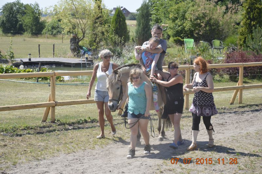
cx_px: 131
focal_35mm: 120
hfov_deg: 17.1
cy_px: 87
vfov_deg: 11.4
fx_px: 873
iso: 100
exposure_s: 1/200
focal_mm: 80
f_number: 7.1
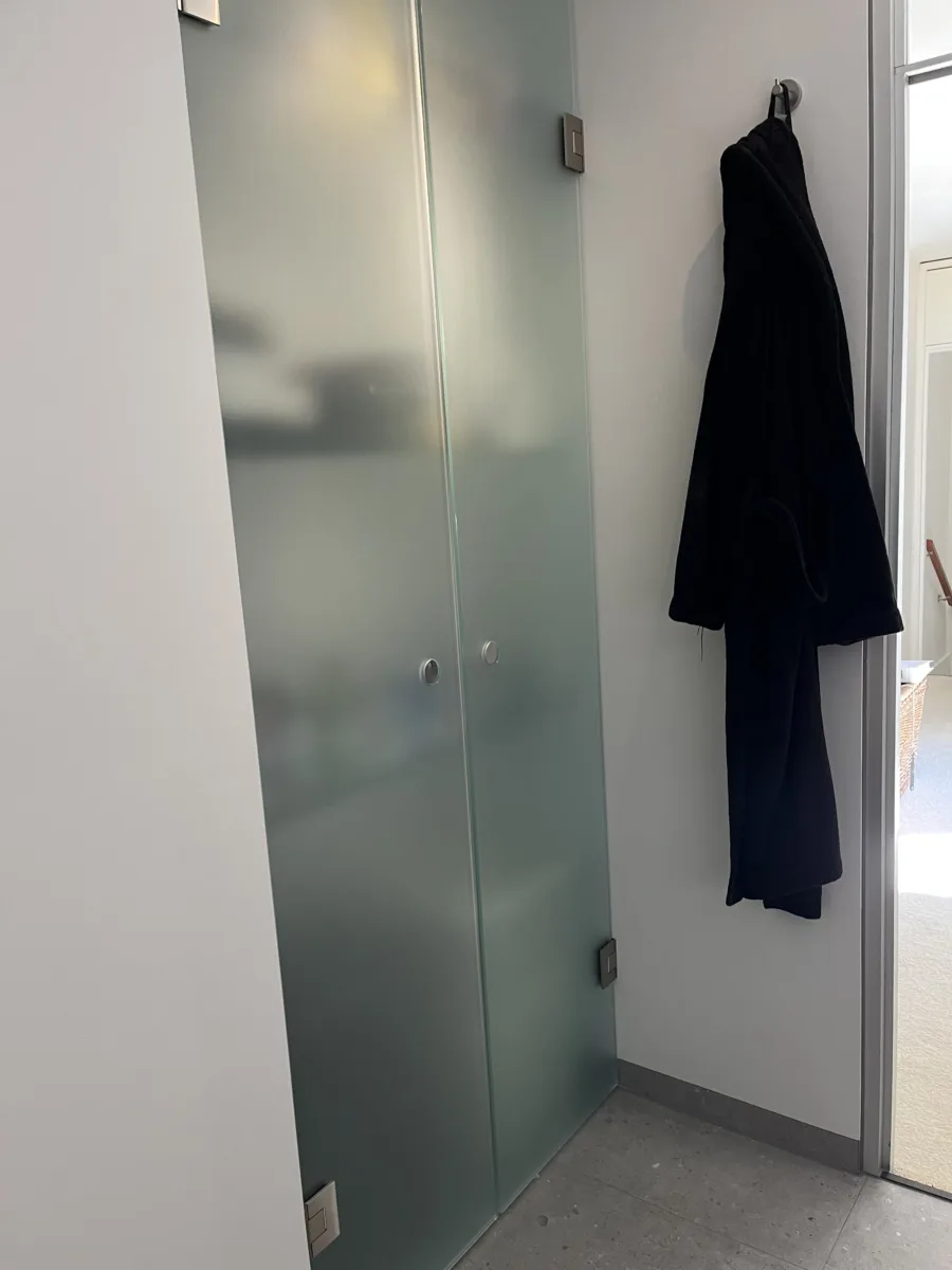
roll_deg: +3.2
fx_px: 953
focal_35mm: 26
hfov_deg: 53.1
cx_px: 476
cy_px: 635
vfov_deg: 67.3
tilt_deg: -11.0
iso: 125
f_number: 1.6
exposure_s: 1/61
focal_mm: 5.1
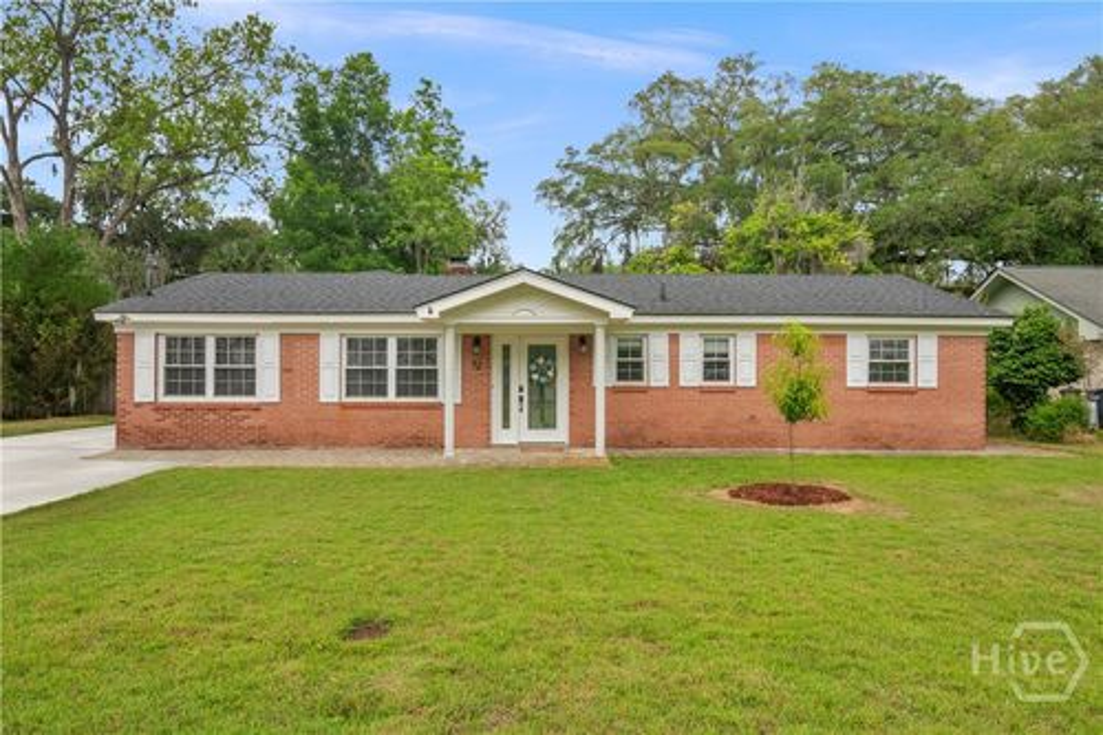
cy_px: 368
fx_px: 689
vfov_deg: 56.1
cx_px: 552
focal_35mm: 22
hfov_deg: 77.3
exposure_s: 1/160
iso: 250
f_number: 7.1
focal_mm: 15
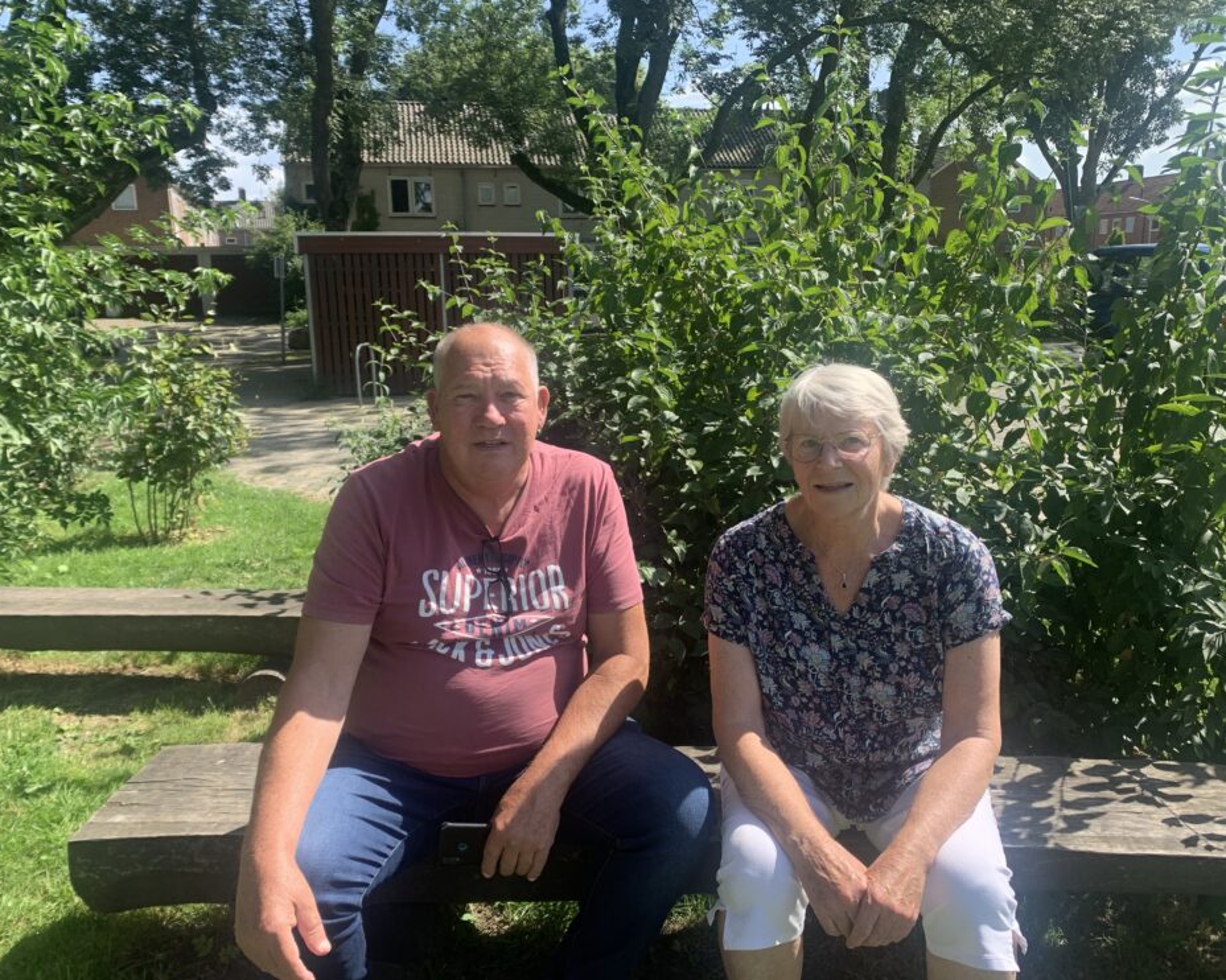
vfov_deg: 51.5
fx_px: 1016
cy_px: 493
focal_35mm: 28
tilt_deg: -11.1
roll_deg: +0.0
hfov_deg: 62.2
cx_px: 646
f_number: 1.8
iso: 25
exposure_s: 1/796
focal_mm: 4.25
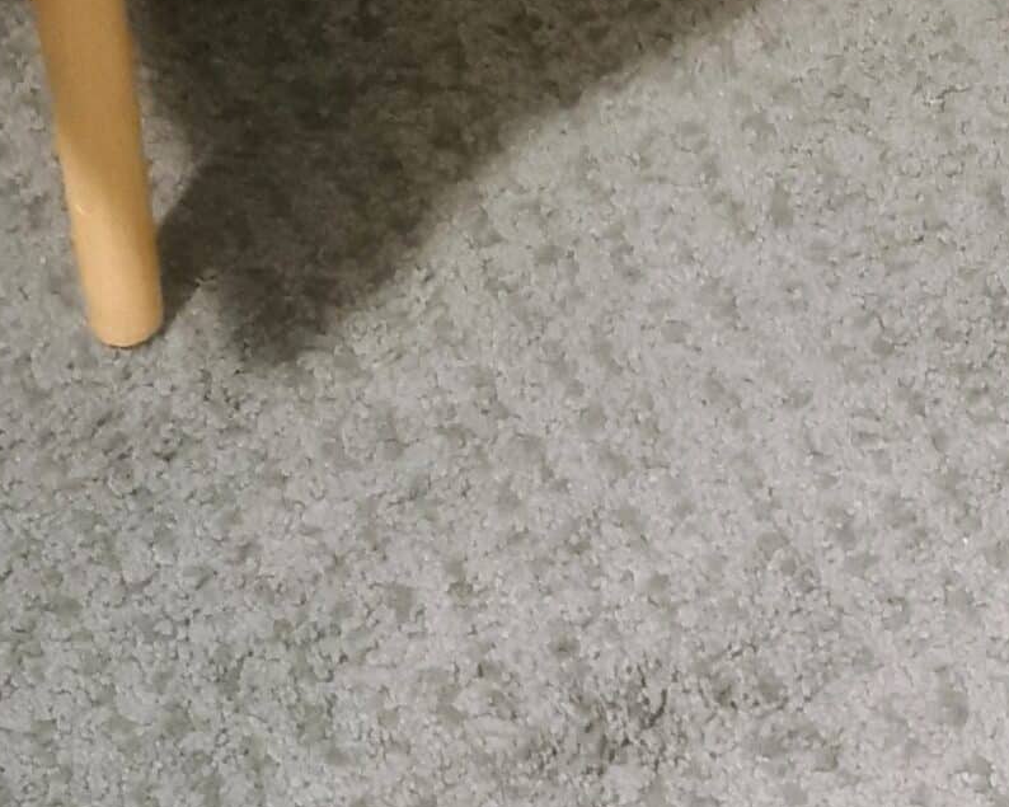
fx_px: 3046
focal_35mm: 102
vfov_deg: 12.8
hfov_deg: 17.3
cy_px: 1709
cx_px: 1433
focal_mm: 5.56
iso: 800
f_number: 1.6
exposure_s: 1/24
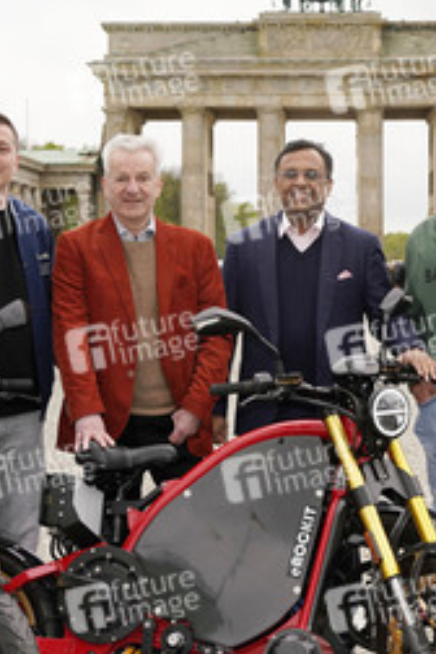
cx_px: 323
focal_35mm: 75
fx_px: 1362
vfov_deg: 27.0
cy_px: 278
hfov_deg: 18.1
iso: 500
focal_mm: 42
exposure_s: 1/250
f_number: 8
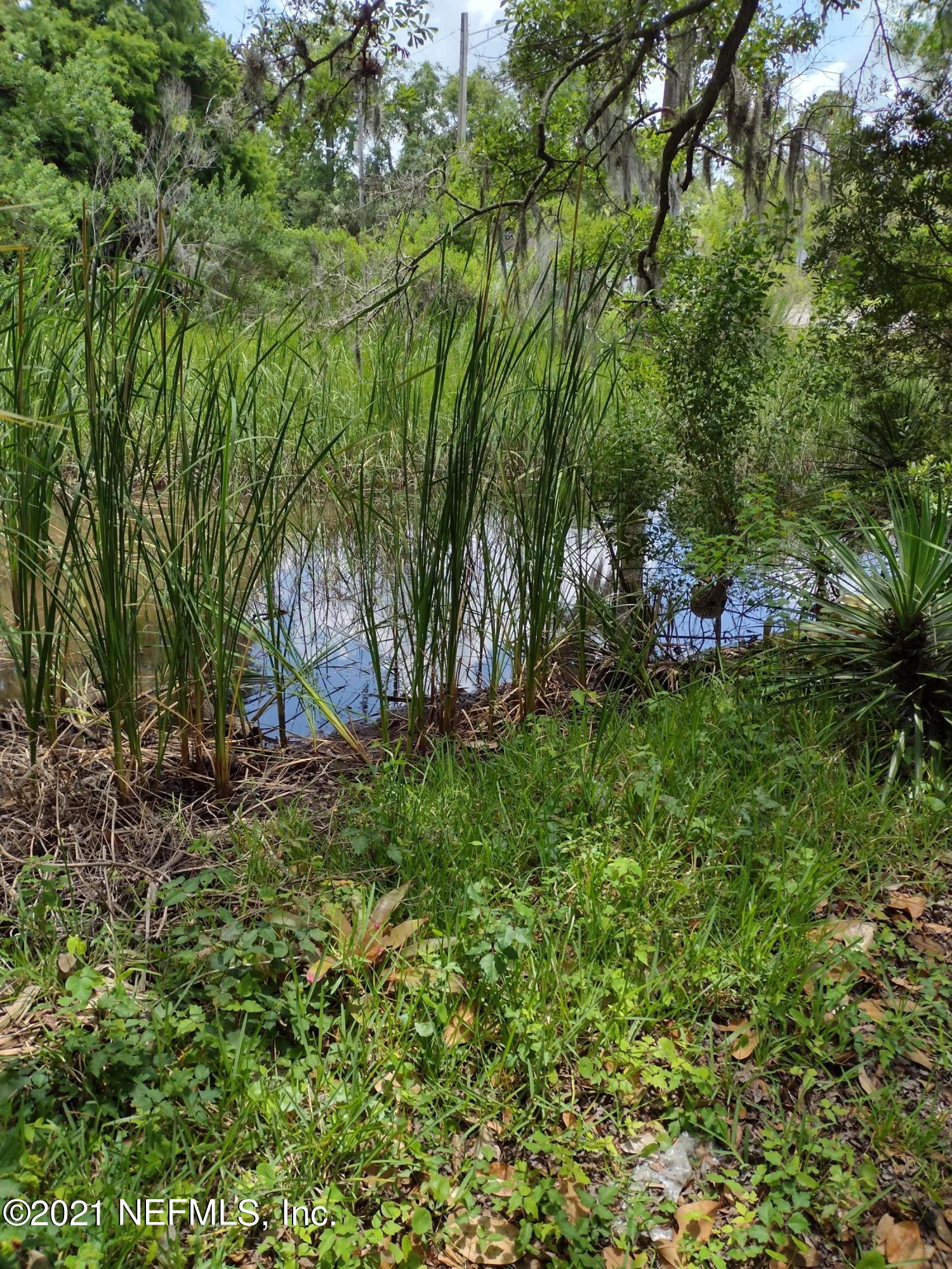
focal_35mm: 27
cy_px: 634
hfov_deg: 51.4
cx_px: 476
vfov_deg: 65.3
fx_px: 990
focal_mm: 4.71
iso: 100
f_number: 1.7
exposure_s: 1/1135
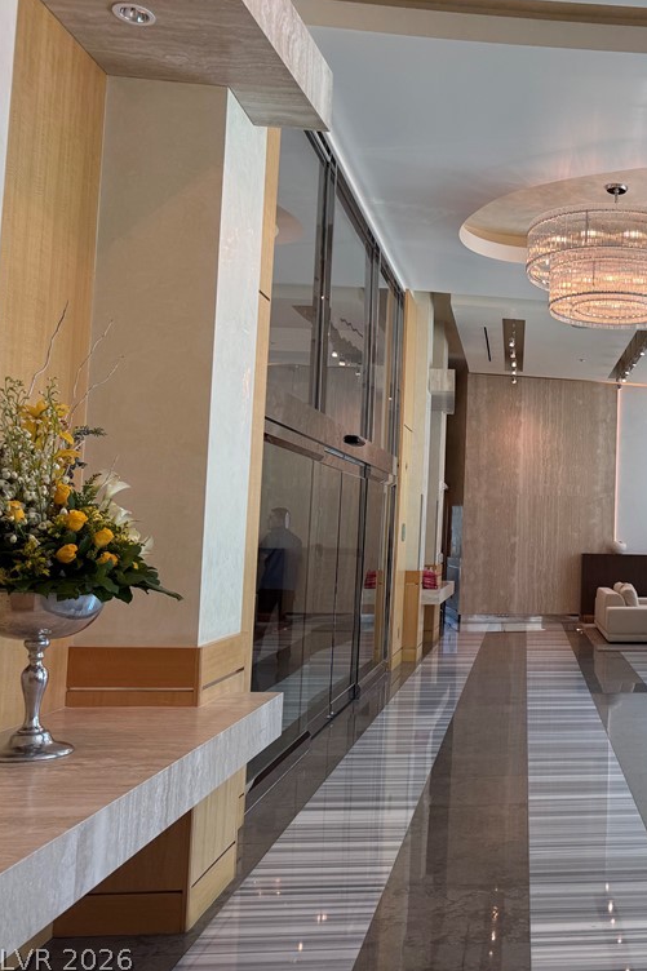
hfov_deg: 35.1
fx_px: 917
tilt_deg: +4.2
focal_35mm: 34
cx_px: 653
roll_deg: -1.1
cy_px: 486
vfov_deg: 55.8
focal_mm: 6.76
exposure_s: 1/180
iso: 80
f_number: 1.78
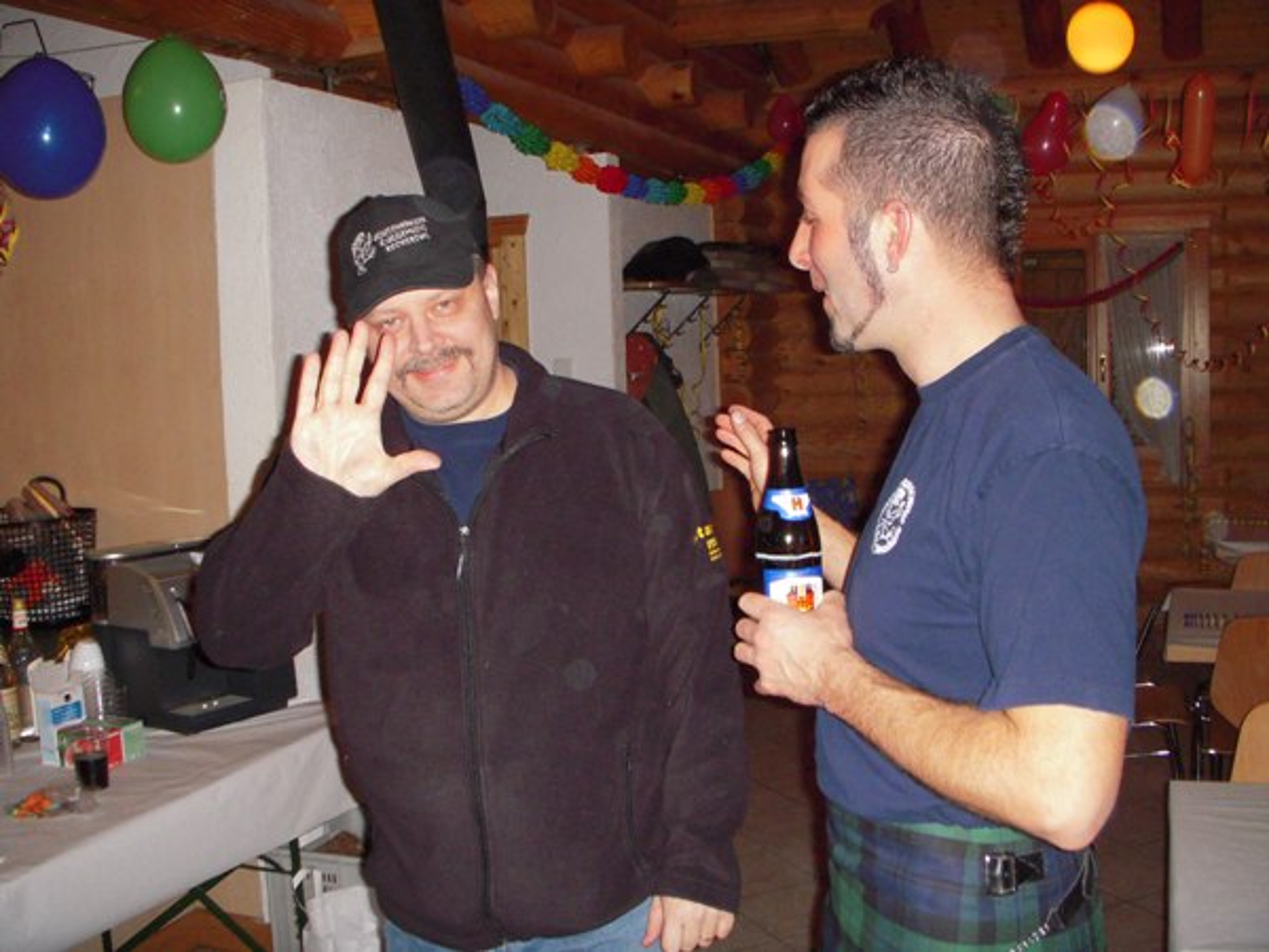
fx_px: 1393
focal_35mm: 38
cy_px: 476
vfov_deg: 37.7
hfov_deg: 49.0
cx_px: 634
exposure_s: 1/125
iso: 400
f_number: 3.3
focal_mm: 6.3
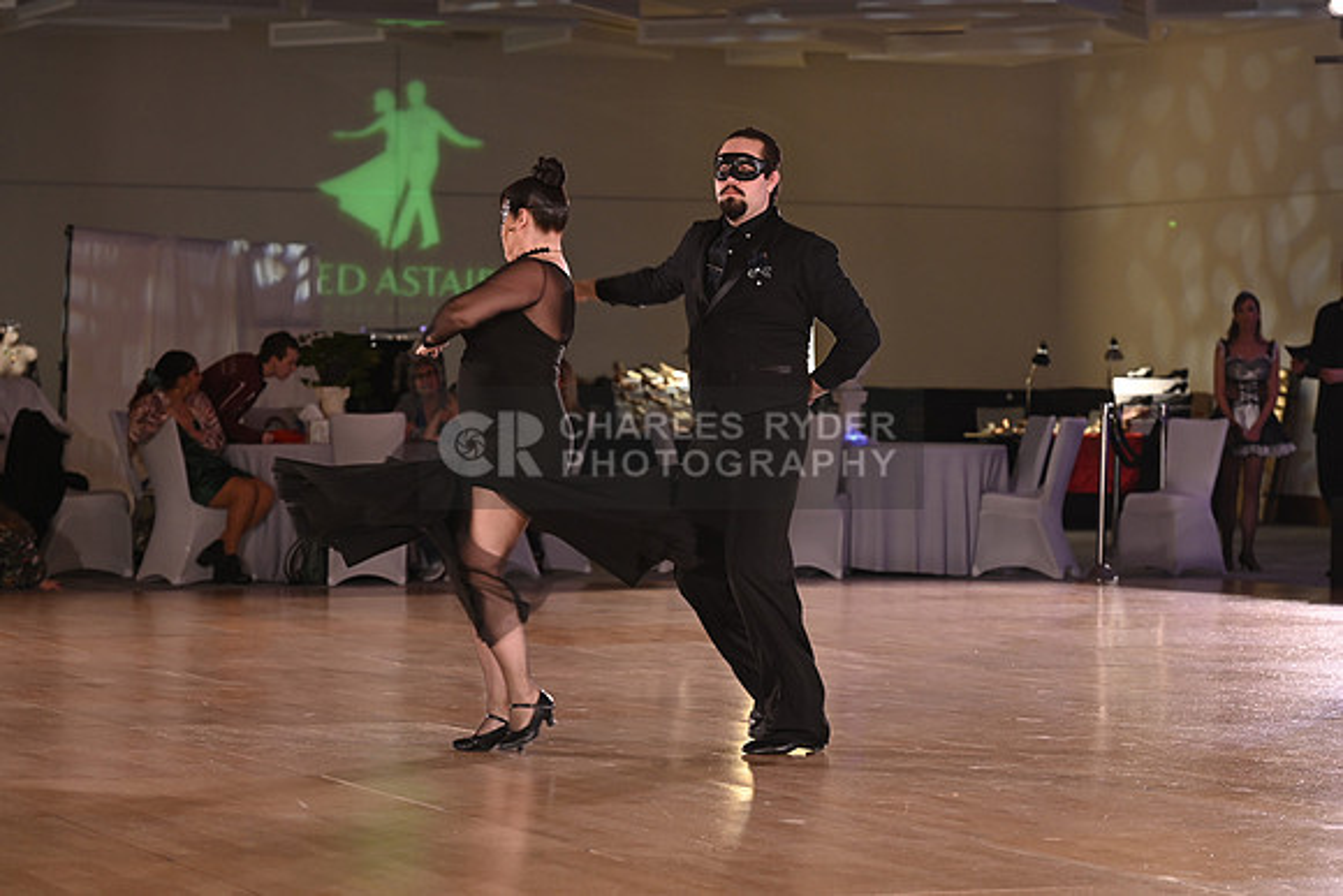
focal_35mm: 122
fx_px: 4552
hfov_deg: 16.8
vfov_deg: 11.2
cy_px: 448
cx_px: 672
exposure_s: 1/200
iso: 2000
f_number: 5
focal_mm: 122
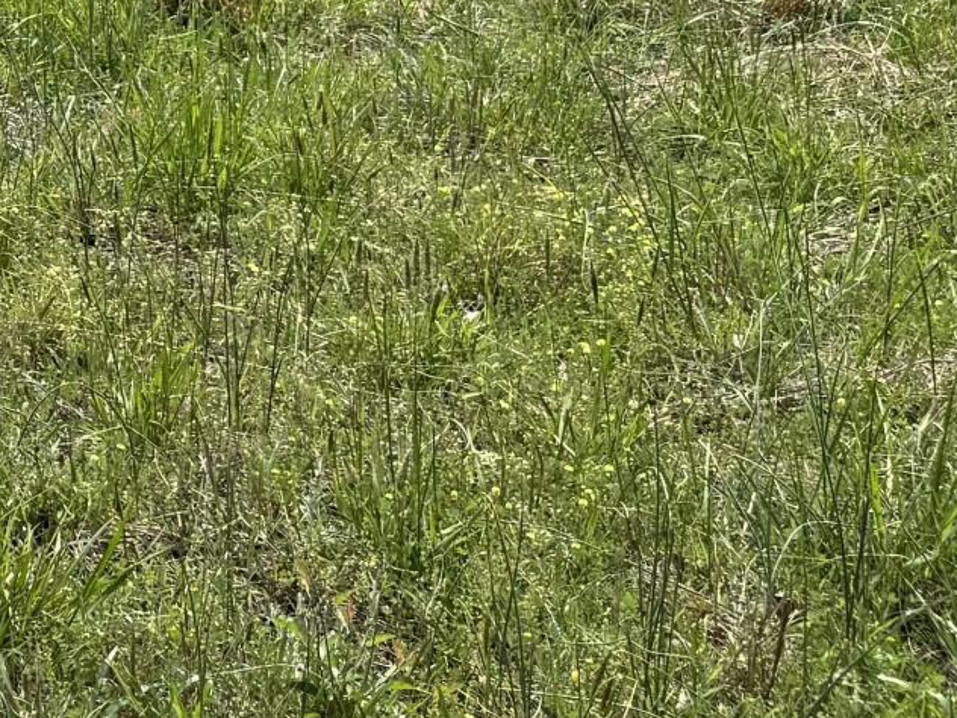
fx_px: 3152
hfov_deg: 15.1
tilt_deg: -13.5
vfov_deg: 12.5
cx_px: -736
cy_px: -297
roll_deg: +8.2
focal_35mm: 114
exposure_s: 1/3584
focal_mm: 6.76
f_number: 1.78
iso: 80
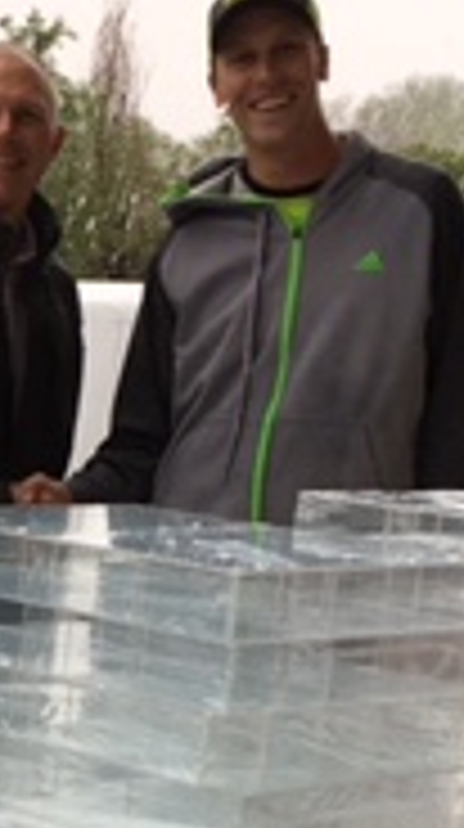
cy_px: 855
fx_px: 2415
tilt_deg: -15.6
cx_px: -216
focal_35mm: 110
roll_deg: -4.3
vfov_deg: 18.9
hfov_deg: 10.6
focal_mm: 4.15
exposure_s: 1/120
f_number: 2.2
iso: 32
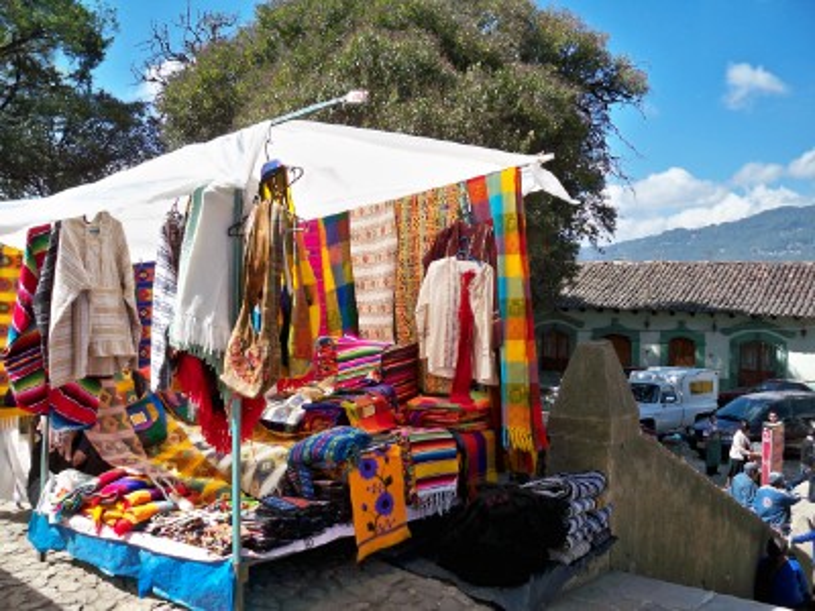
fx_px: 824
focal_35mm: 35
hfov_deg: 52.6
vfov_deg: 40.7
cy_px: 306
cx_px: 408
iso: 80
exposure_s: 1/640
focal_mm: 6.3
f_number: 3.1
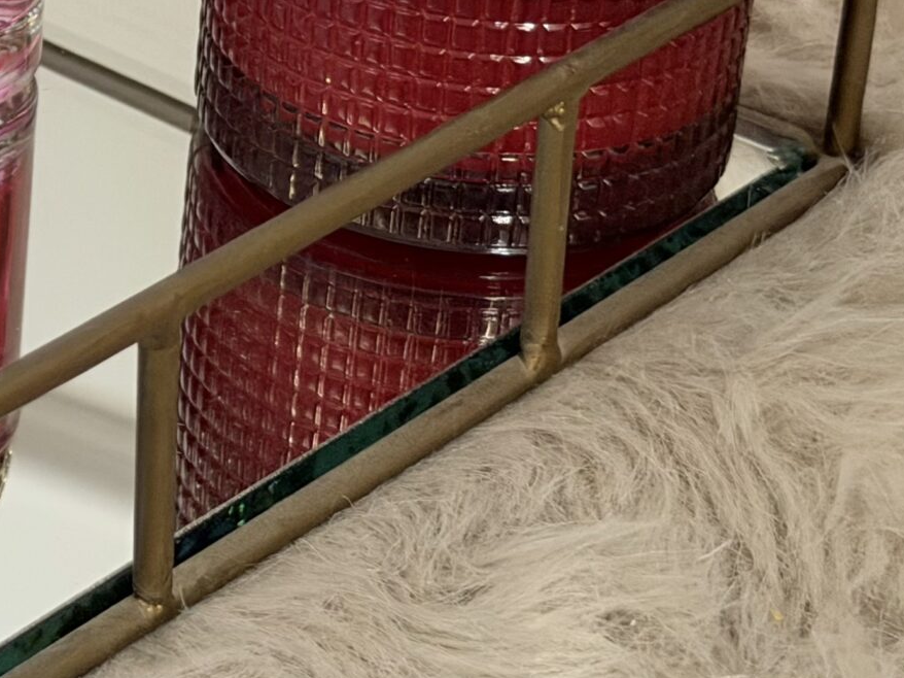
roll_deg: -0.6
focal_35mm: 140
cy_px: -52
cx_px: -284
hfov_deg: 13.6
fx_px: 3655
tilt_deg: -27.1
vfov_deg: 10.5
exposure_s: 1/36
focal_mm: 6.76
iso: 400
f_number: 1.78
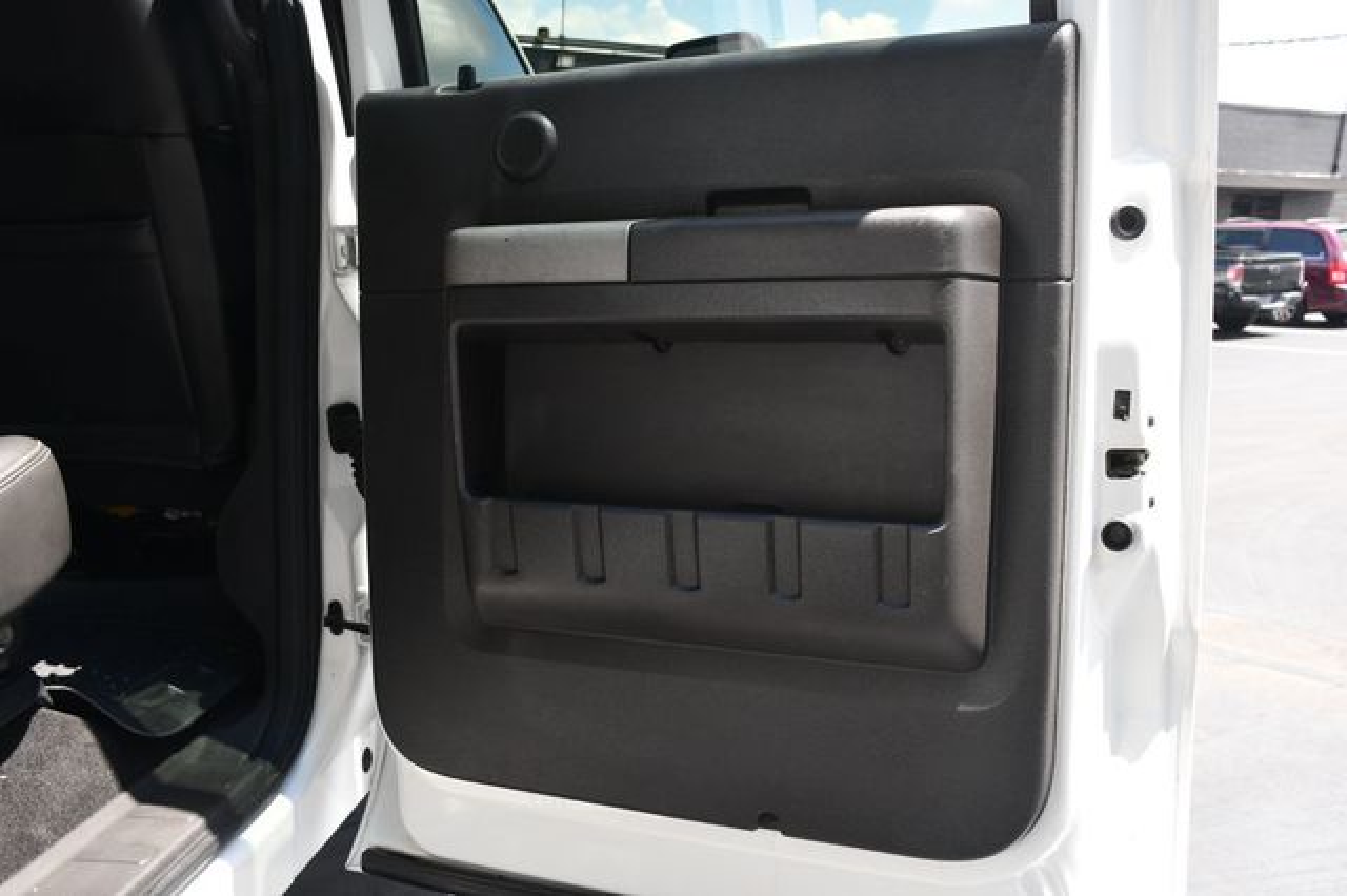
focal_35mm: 33
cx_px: 674
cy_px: 448
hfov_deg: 57.2
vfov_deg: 39.9
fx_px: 1234
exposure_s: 1/250
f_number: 5.6
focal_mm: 22
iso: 220
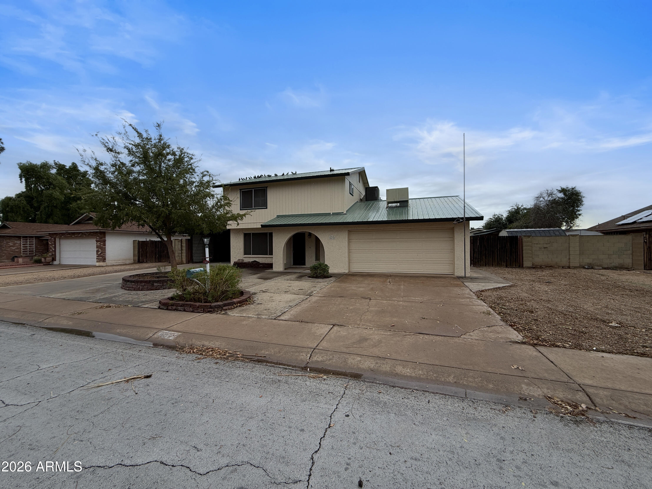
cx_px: 326
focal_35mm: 14
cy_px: 244
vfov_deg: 85.7
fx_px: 264
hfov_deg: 102.1
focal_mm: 2.22
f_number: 2.2
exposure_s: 1/686
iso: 40
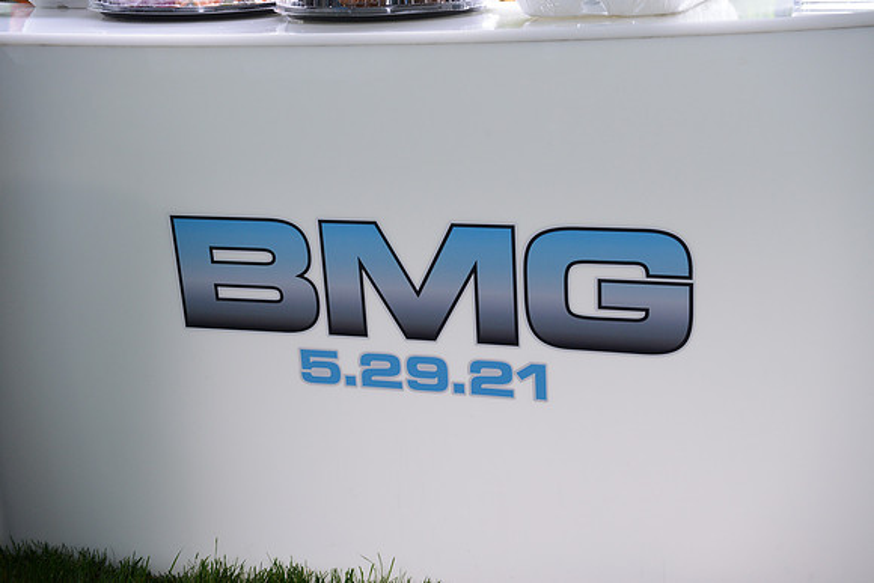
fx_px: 1166
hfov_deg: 41.1
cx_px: 437
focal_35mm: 48
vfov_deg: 28.1
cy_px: 292
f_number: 6.3
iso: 1250
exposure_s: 1/60
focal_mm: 48
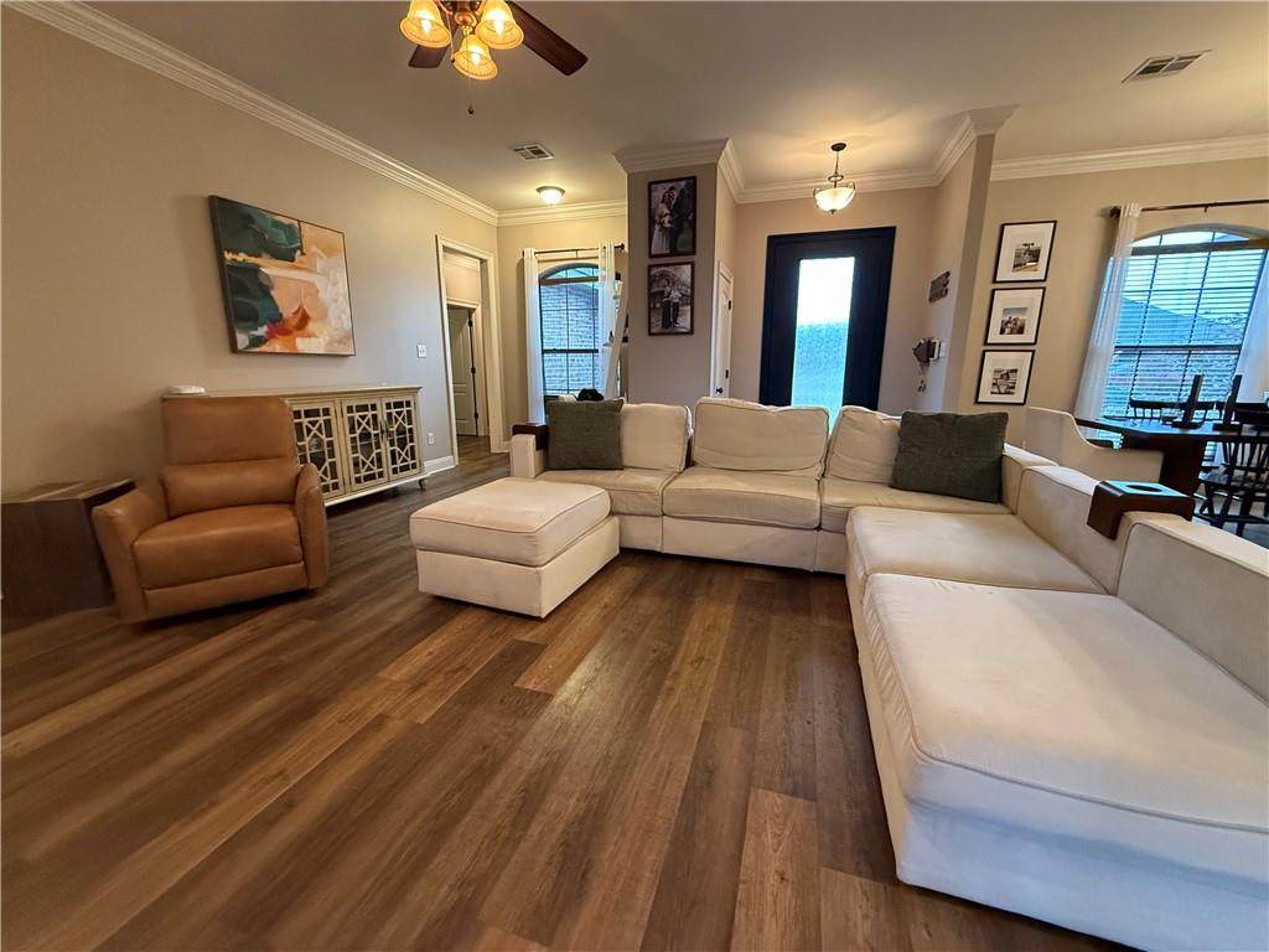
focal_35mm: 14
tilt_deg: -10.9
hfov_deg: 102.1
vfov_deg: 85.7
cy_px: 476
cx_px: 634
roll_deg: -0.4
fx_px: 513
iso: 640
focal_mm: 2.22
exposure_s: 1/60
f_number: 2.2
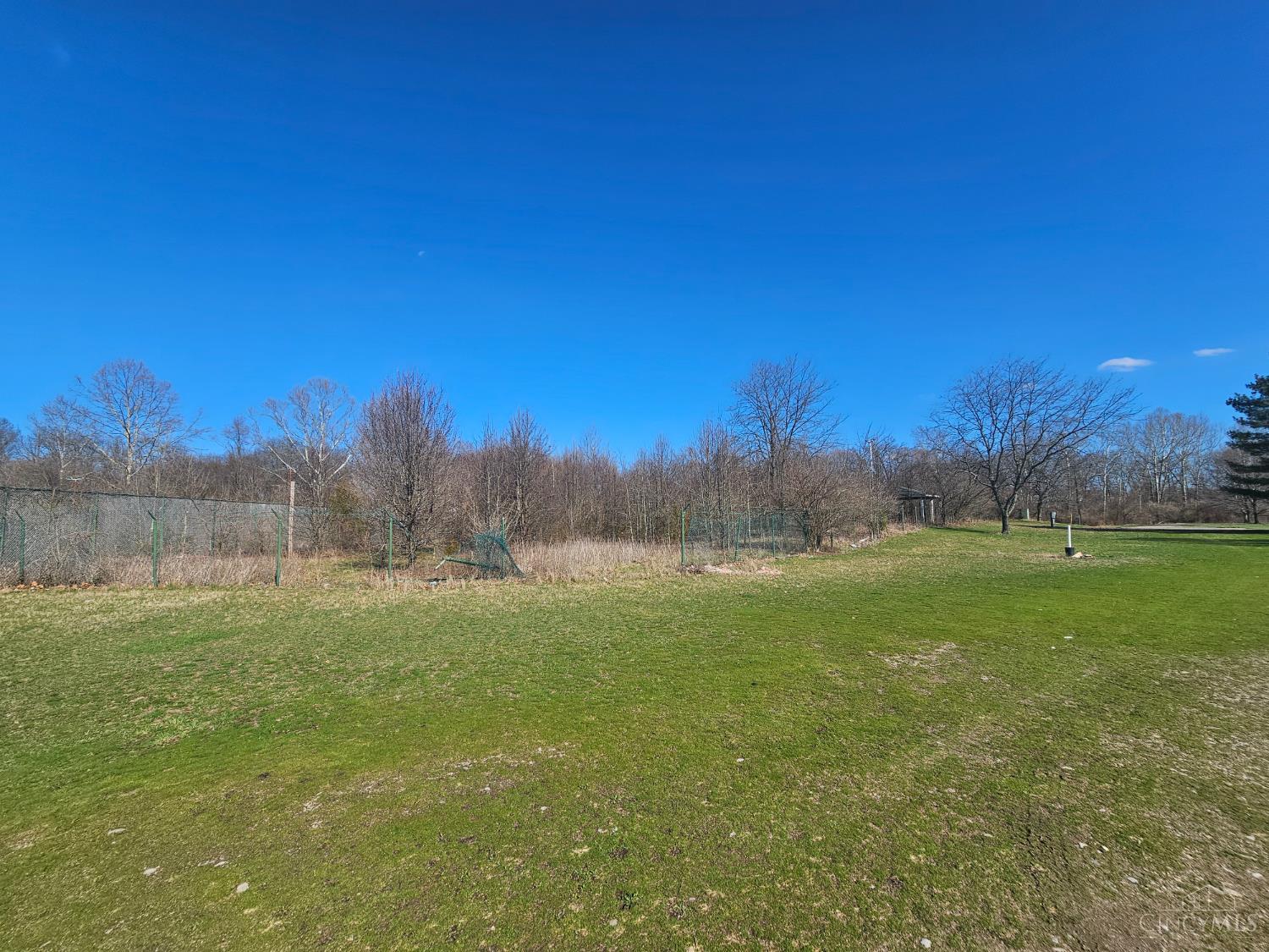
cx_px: 634
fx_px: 477
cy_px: 476
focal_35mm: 13
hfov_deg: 106.2
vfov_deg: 89.9
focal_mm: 2.2
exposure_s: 1/2517
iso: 50
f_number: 2.2
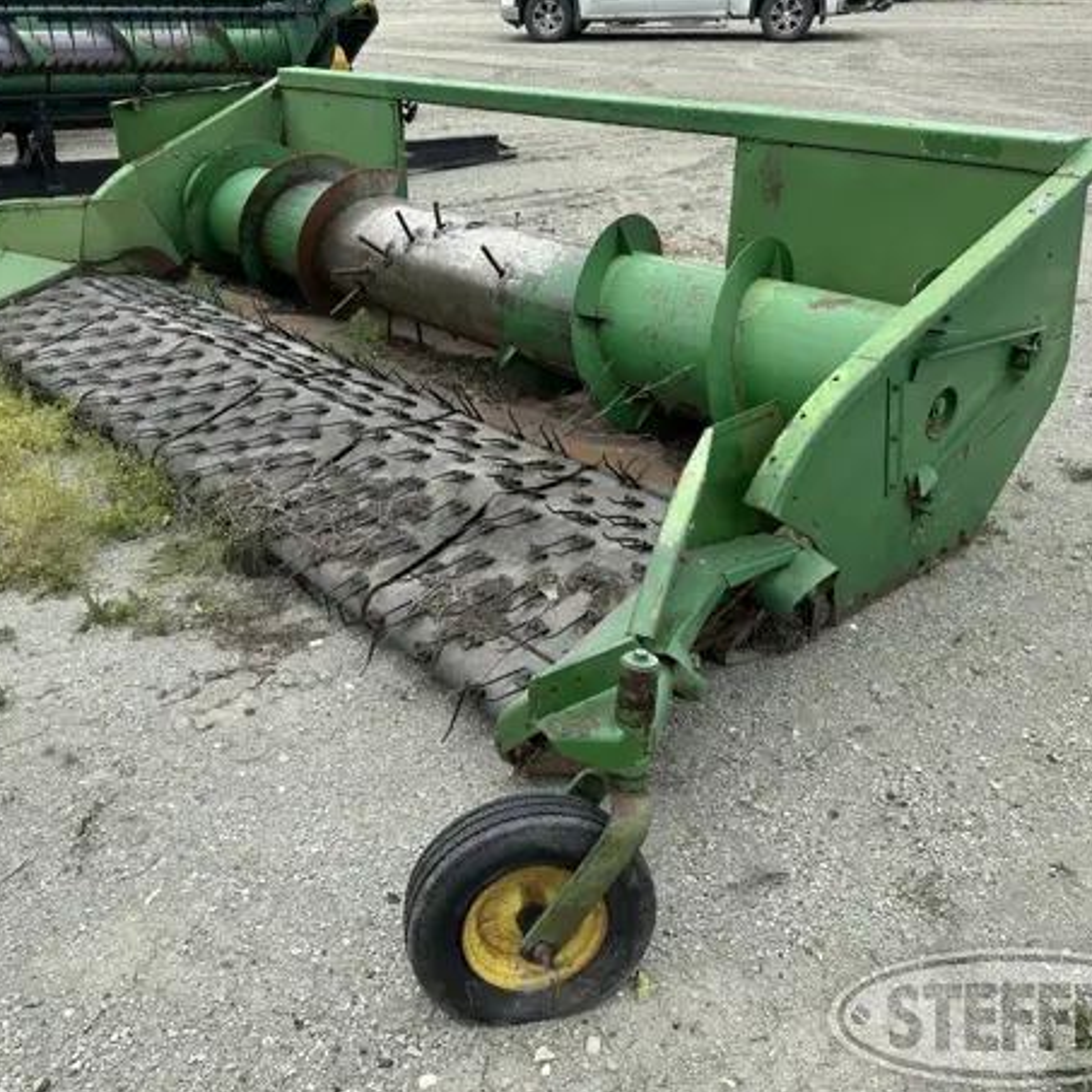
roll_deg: +1.3
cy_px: 535
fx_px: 1071
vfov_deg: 54.0
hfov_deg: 53.9
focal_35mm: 30
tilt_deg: -25.7
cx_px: 485
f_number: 1.78
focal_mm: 6.86
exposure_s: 1/1845
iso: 80
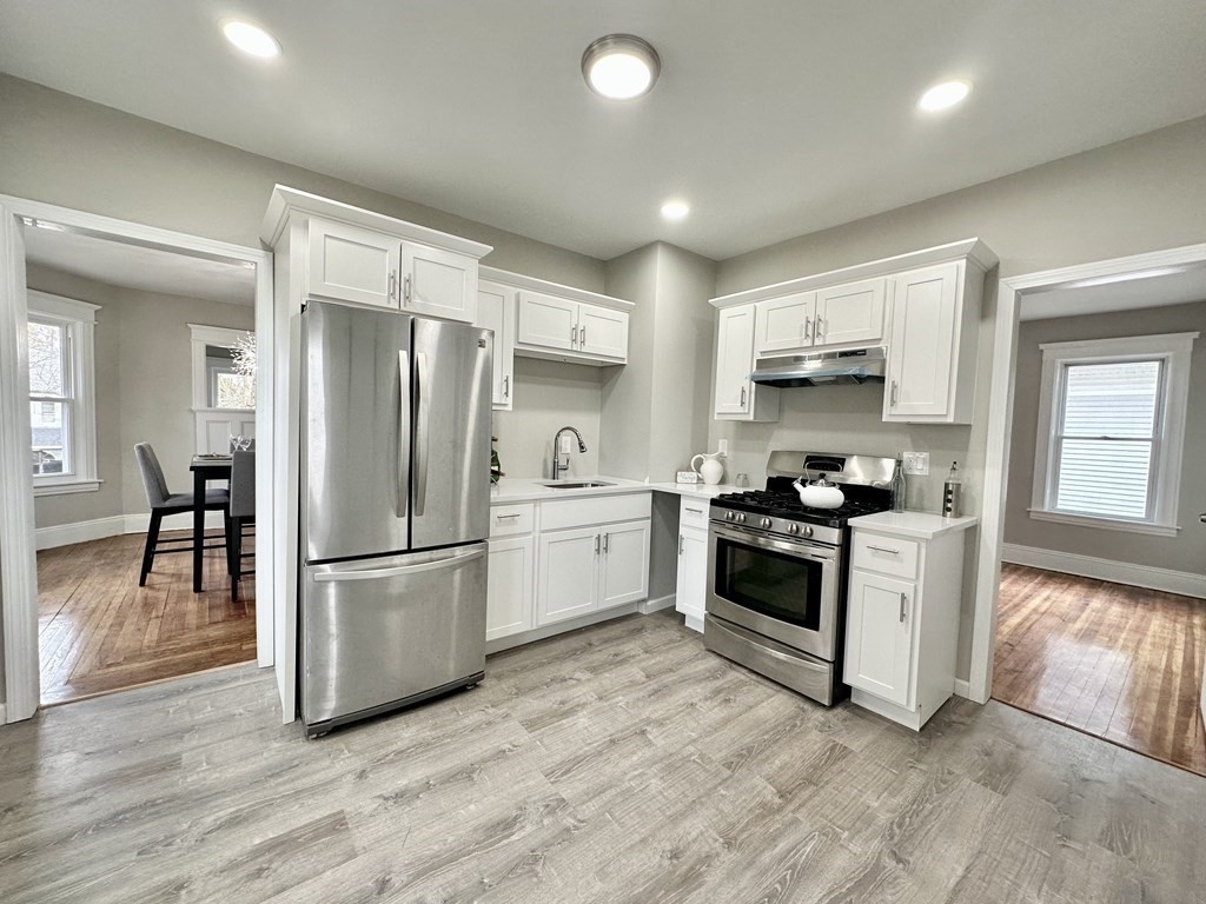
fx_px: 488
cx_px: 603
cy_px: 452
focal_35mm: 14
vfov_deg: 85.7
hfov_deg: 102.1
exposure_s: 1/120
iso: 160
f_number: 2.2
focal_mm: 2.22
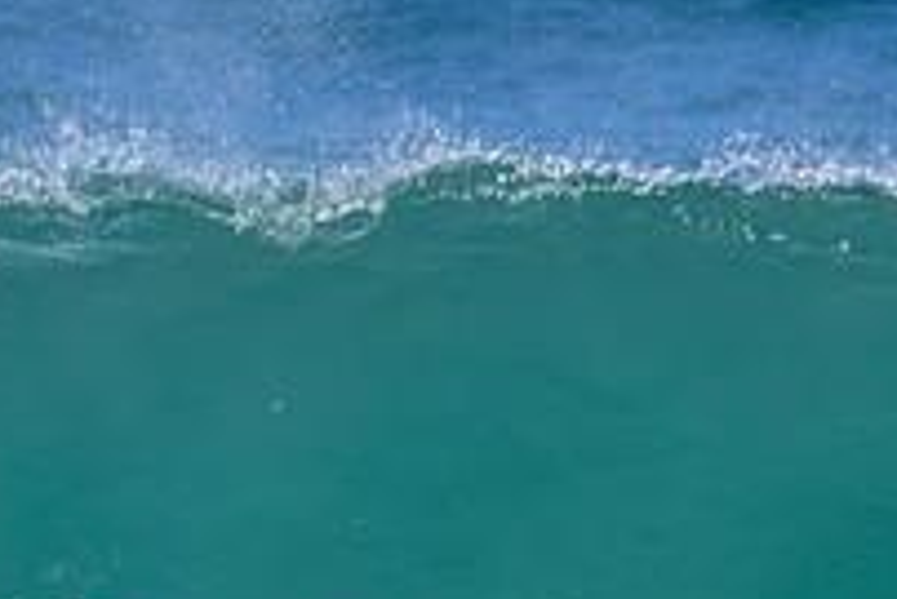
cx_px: 134
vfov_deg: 0.5
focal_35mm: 2601
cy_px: 626
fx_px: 64853
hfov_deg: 0.8
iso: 560
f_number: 11
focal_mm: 800
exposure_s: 1/2000
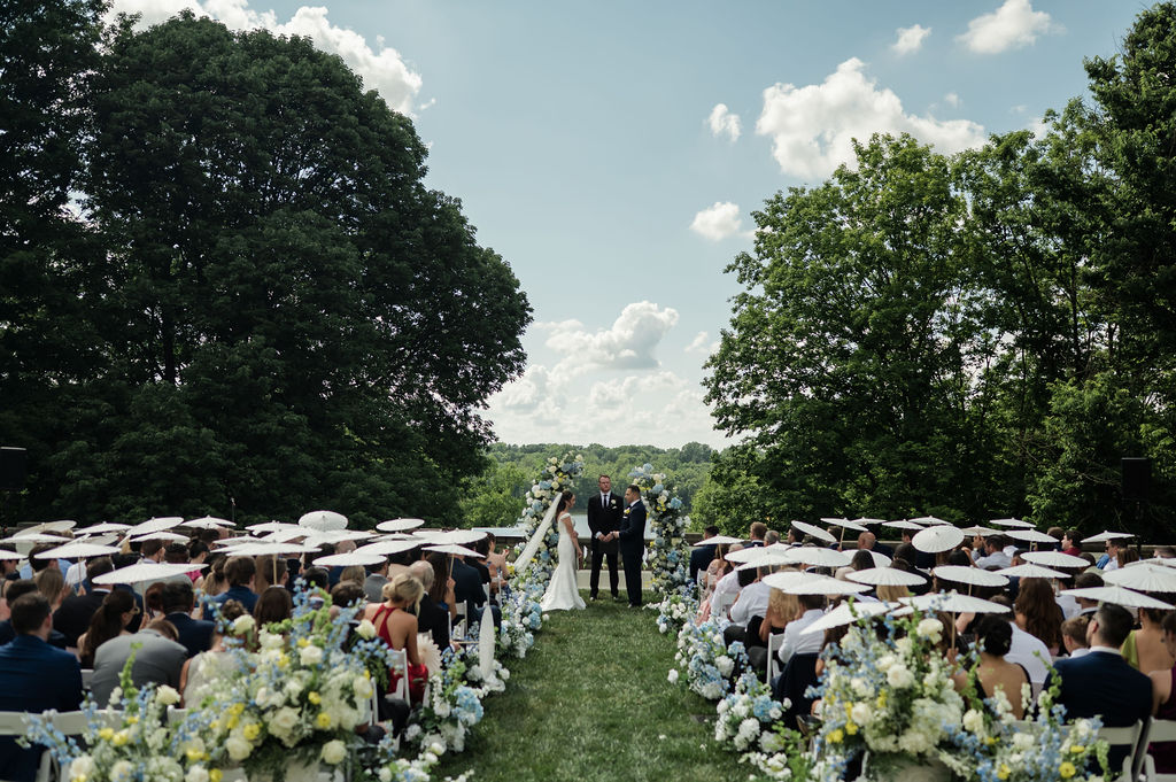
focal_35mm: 36
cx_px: 588
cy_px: 391
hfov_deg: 53.0
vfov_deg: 36.7
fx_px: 1180
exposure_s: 1/8000
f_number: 2.2
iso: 80
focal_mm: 35
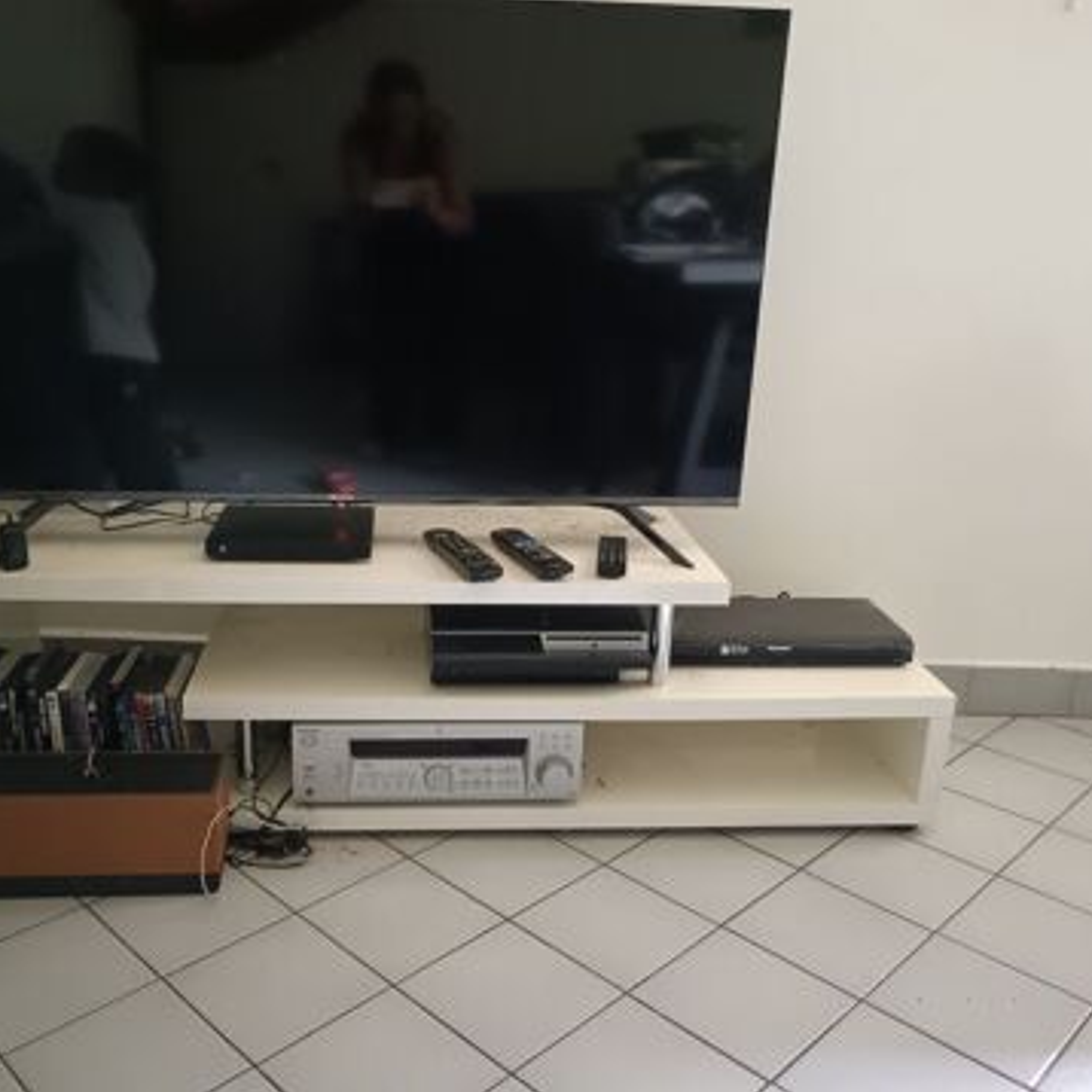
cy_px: 546
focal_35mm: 32
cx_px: 454
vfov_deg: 51.1
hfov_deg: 50.9
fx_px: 1142
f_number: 1.9
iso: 5626
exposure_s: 1/20
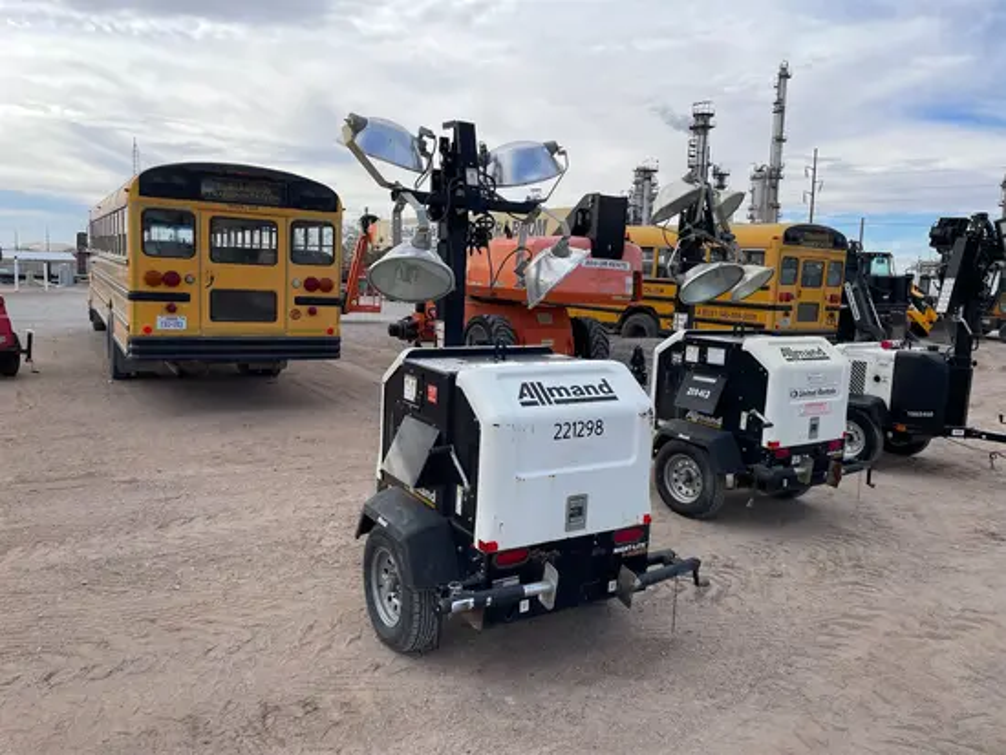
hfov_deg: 67.3
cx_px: 503
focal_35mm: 26
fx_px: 756
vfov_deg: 53.1
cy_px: 378
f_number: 1.6
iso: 32
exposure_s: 1/2564
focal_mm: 4.2
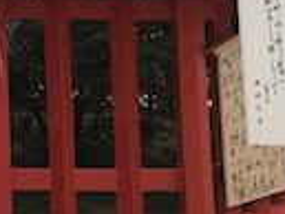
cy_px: -205
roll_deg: -0.7
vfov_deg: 10.0
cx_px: -186
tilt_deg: +10.1
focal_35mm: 139
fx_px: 1145
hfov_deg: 13.1
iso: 20
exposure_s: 1/1330
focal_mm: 3.99
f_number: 1.8
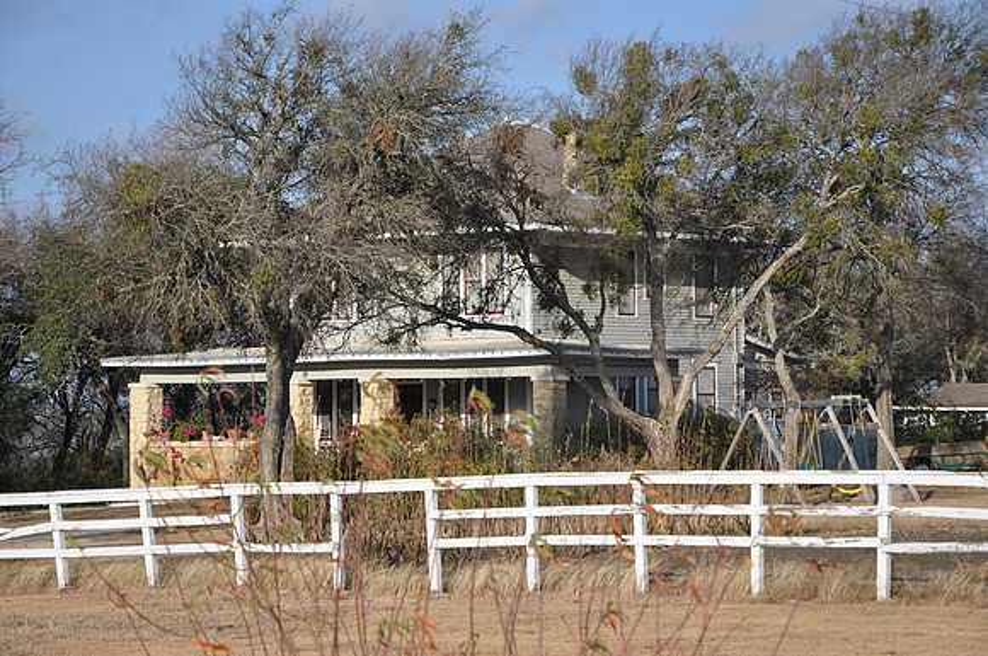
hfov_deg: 20.6
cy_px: 328
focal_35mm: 99
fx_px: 2713
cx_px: 494
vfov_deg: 13.8
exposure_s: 1/200
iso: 200
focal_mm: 66
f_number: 7.1
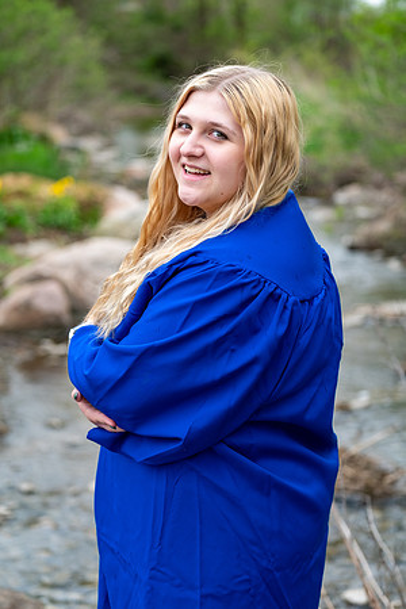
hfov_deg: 14.4
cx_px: 203
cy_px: 304
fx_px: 1607
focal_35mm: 95
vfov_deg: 21.5
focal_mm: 63.4
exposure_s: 1/250
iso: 250
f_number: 2.8
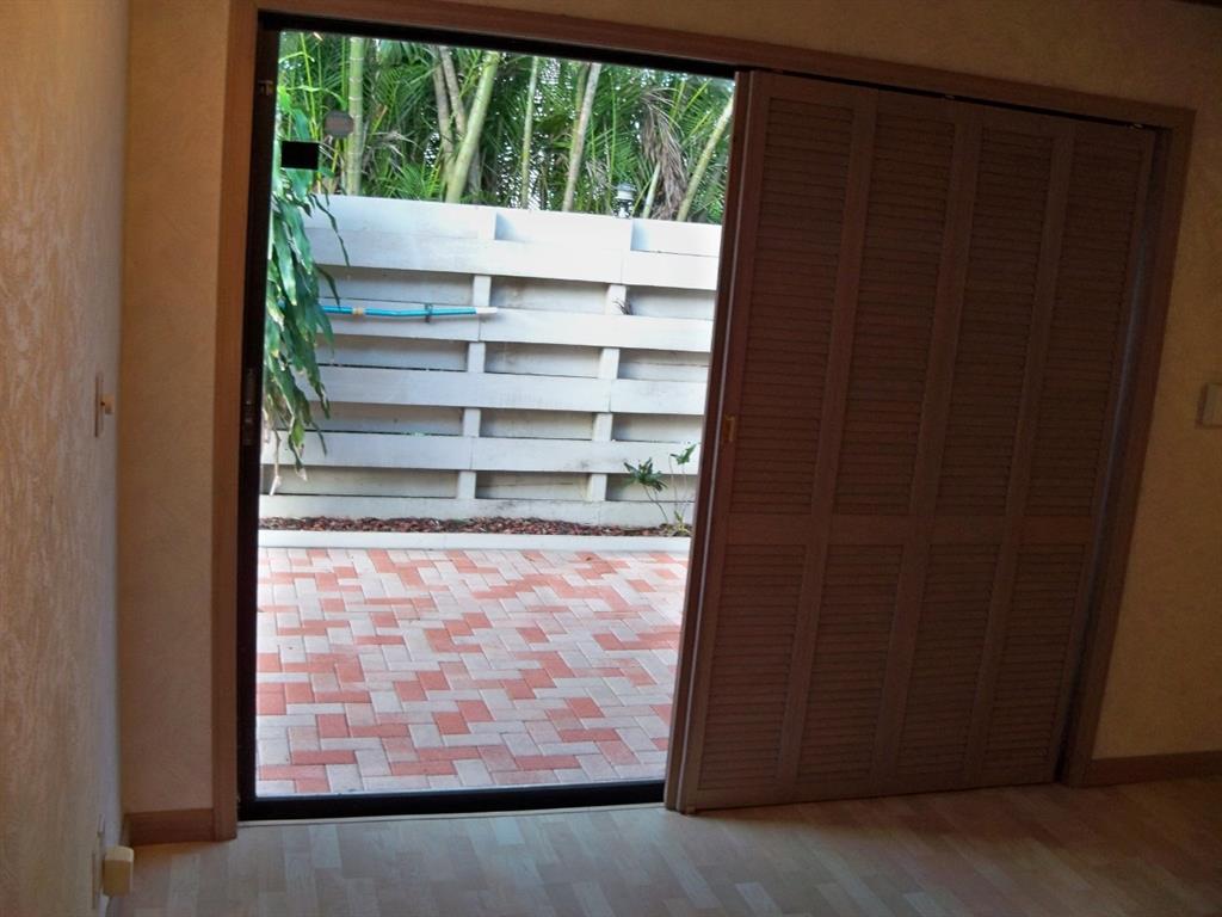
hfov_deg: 52.6
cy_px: 458
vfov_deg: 40.7
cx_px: 611
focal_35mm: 35
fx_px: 1236
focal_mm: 6.2
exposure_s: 1/30
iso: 125
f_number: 3.5
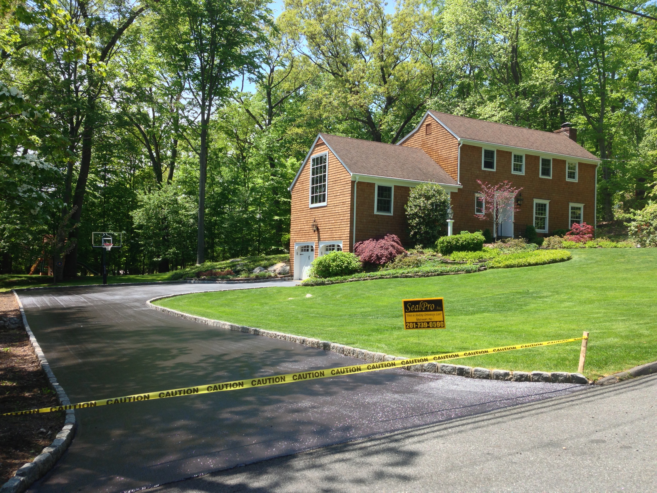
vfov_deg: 42.9
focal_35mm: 33
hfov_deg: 55.4
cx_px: 328
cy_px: 246
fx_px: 626
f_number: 2.4
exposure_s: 1/521
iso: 50
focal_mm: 4.13
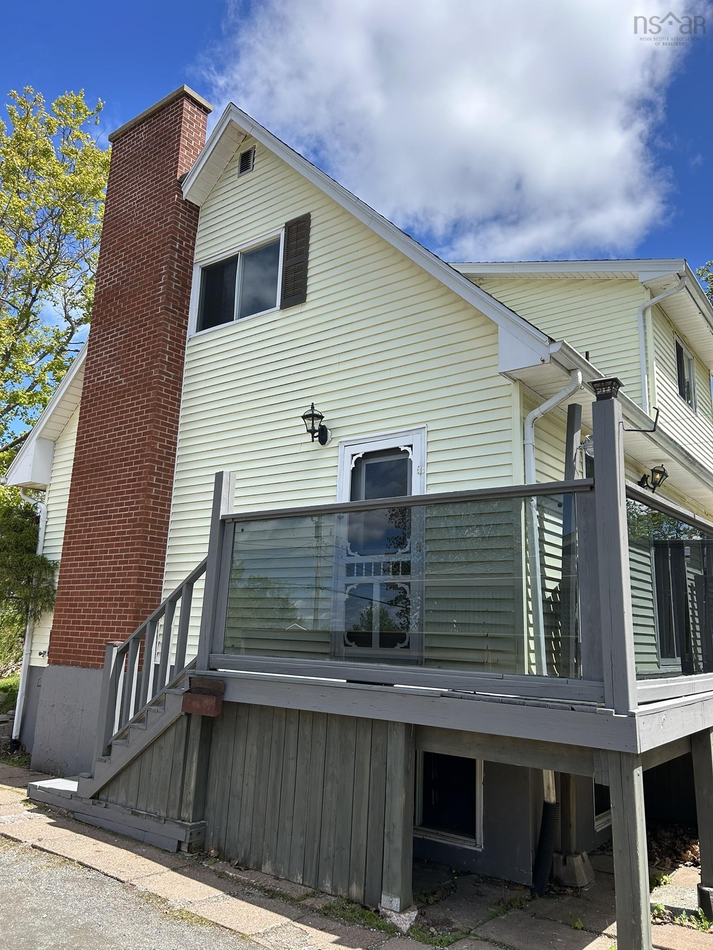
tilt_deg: +13.2
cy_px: 475
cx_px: 356
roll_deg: -1.8
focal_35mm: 26
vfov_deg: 67.3
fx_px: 714
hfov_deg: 53.1
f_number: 1.5
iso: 50
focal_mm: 5.7
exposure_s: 1/2915
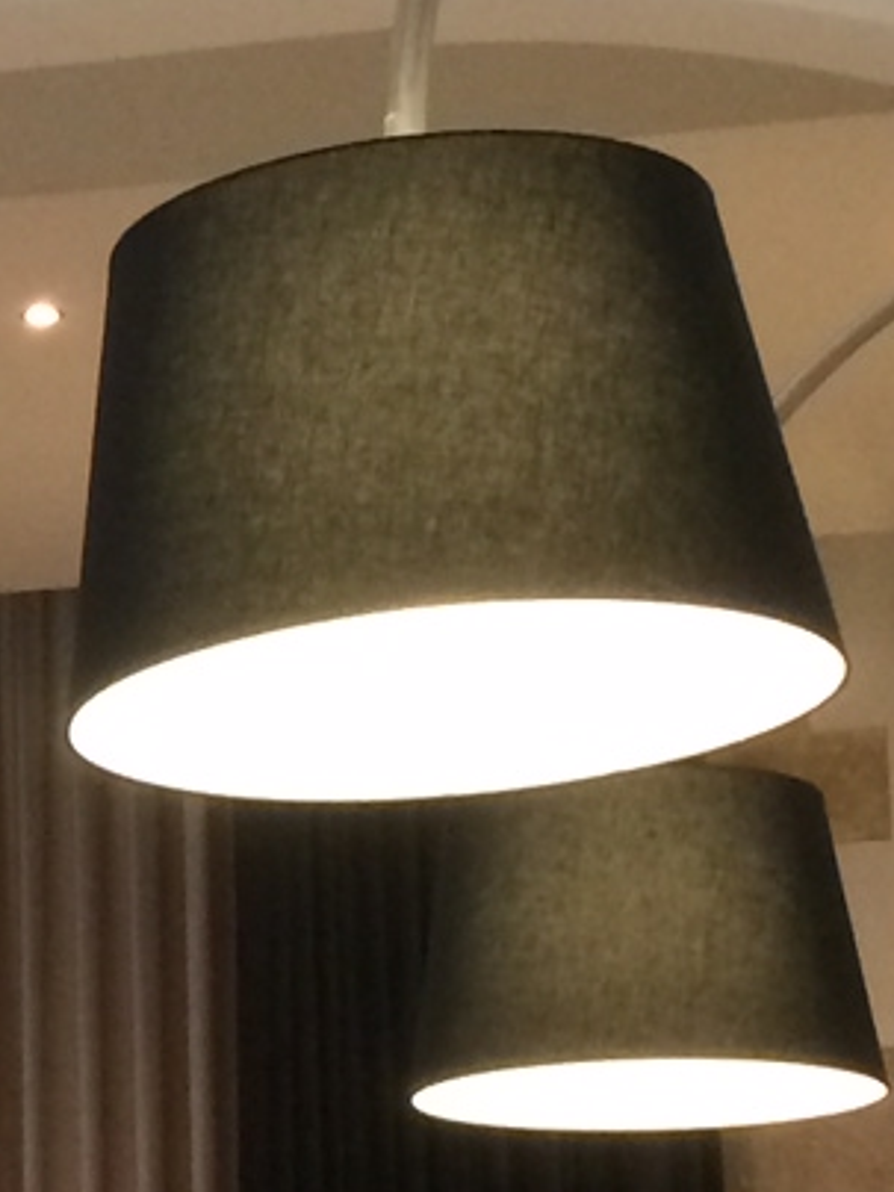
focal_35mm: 152
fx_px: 5234
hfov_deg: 9.3
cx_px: -735
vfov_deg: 13.0
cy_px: 723
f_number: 2.2
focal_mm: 4.12
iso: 200
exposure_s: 1/30
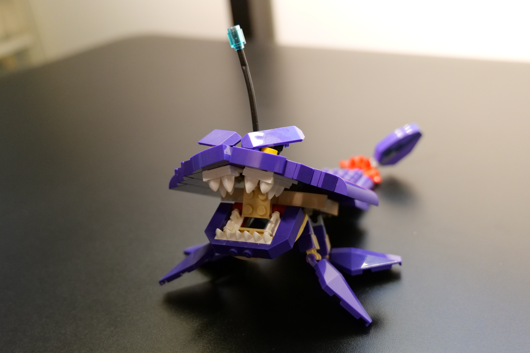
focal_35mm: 36
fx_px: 530
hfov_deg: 53.1
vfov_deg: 36.9
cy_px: 176
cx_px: 265
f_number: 4.5
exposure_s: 1/40
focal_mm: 36
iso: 6400
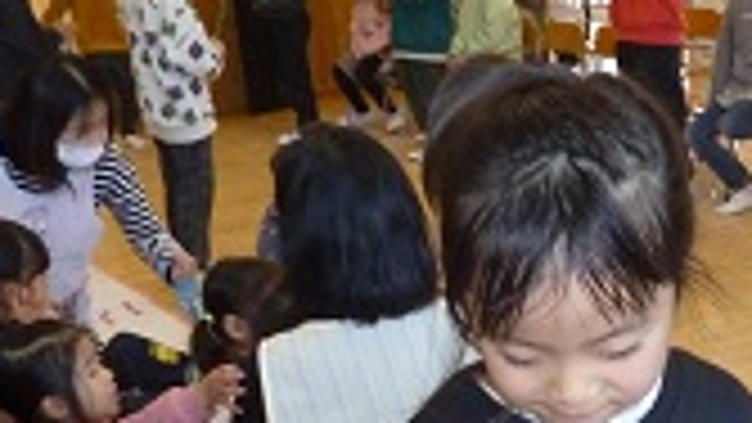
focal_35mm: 73
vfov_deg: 16.1
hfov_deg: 28.3
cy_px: 468
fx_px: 1456
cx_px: 617
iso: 400
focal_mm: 5
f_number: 3.1
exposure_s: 1/125
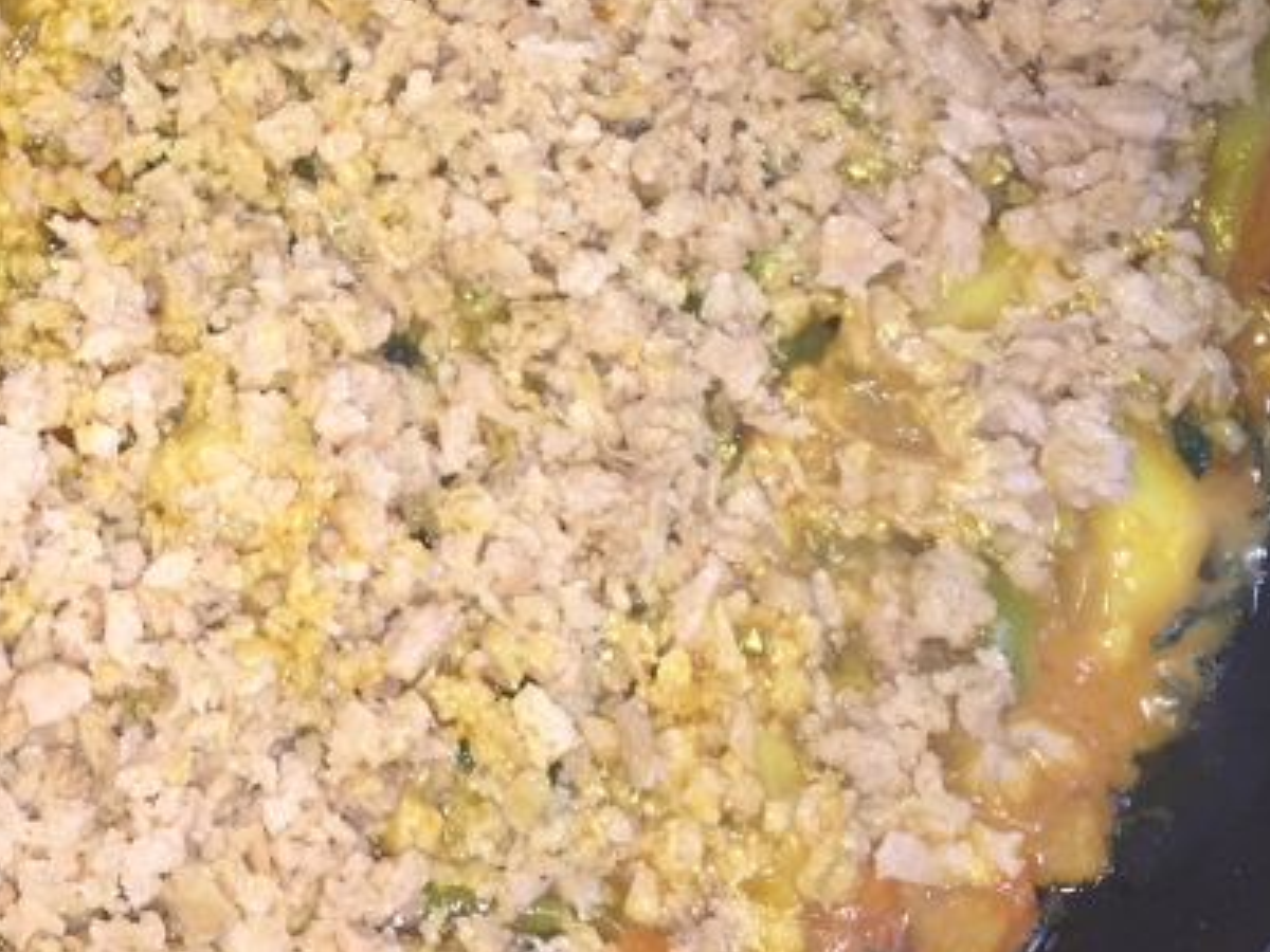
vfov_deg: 24.6
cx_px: 133
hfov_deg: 31.7
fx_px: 2128
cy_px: 108
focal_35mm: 58
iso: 32
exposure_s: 1/38
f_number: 2.2
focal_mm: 4.15
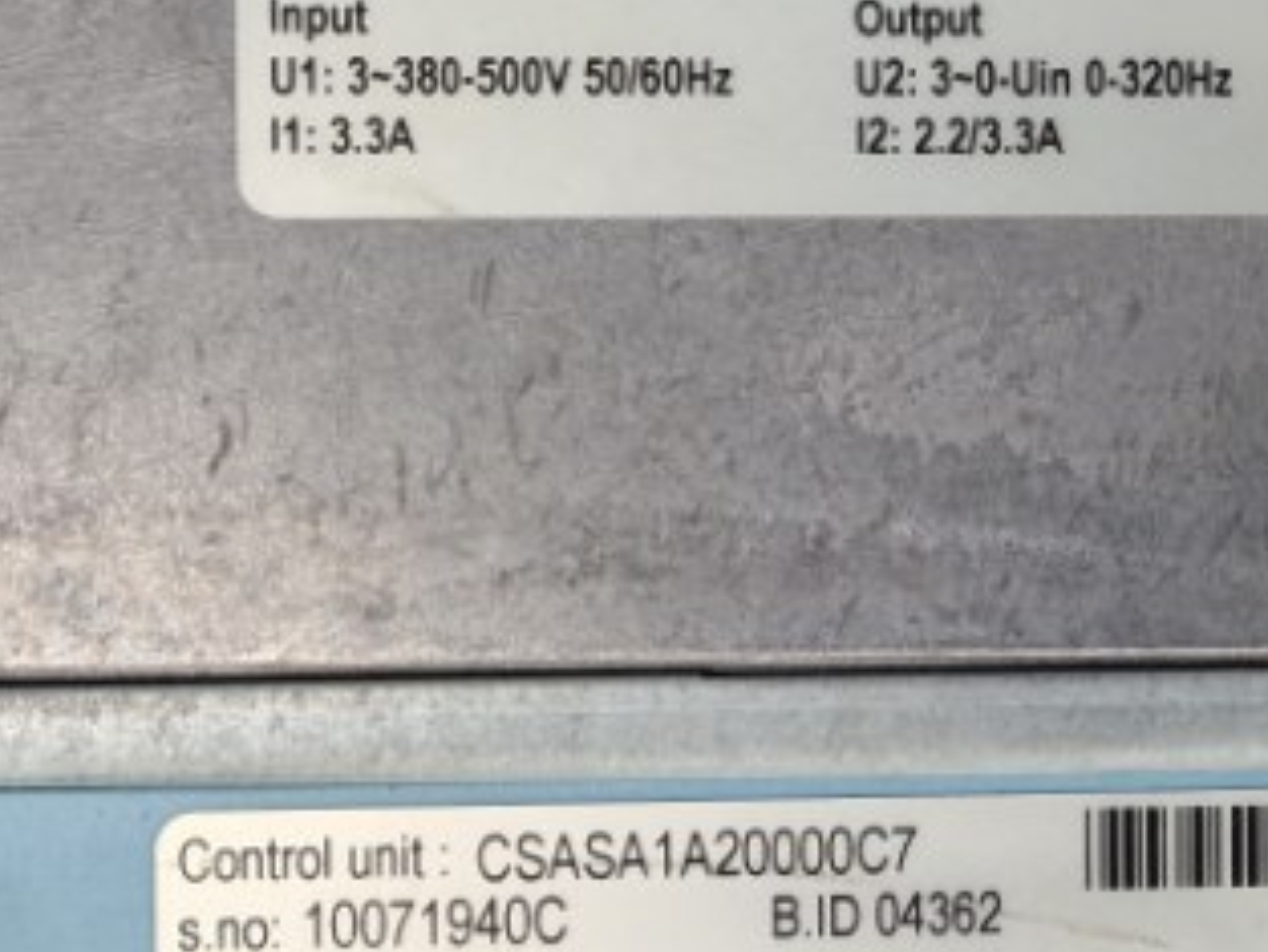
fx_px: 1796
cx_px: 907
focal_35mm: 49
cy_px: 470
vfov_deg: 29.7
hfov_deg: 38.2
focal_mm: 2.22
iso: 40
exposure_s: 1/507
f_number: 2.2
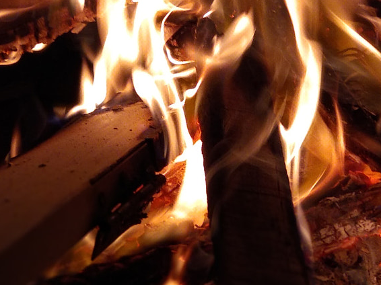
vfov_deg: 10.0
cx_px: 197
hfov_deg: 13.4
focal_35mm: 147
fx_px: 1617
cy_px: 13
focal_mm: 5.99
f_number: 2.6
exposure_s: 1/50
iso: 250
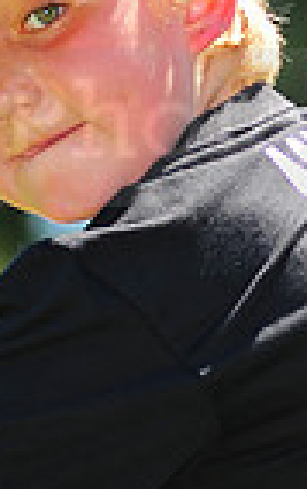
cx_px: 255
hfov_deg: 1.8
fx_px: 10033
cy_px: 96
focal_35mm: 751
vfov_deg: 2.8
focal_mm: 180
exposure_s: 1/400
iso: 200
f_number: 5
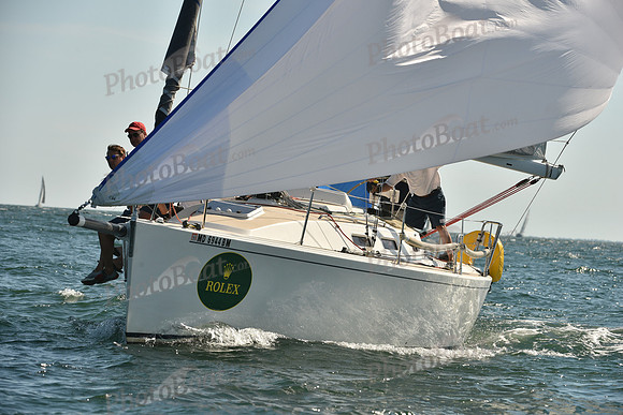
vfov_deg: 6.9
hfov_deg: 10.3
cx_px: 312
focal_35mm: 200
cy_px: 208
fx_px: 3462
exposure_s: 1/1000
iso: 250
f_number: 8
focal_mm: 200
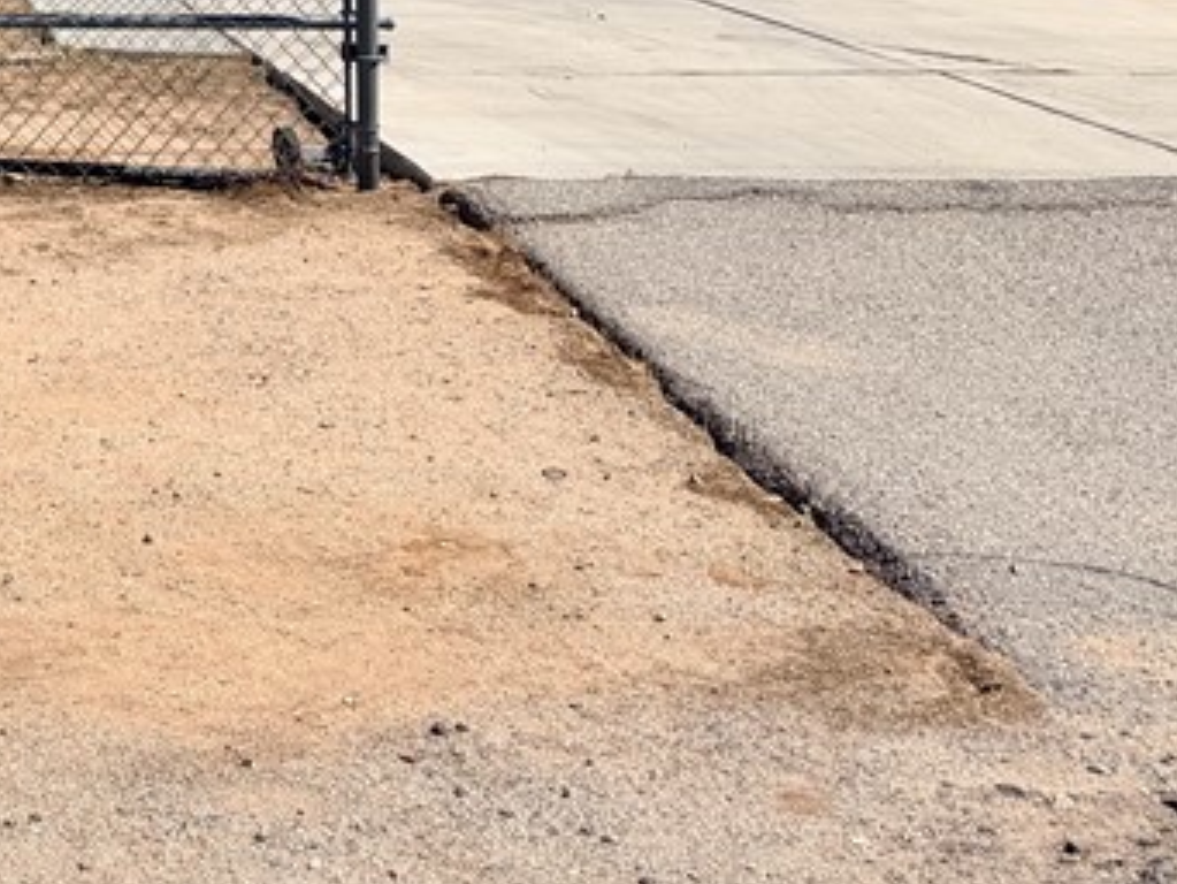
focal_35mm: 72
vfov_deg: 18.3
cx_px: -411
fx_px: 2449
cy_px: -414
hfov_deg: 23.4
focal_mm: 6.76
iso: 80
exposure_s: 1/6173
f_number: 1.78
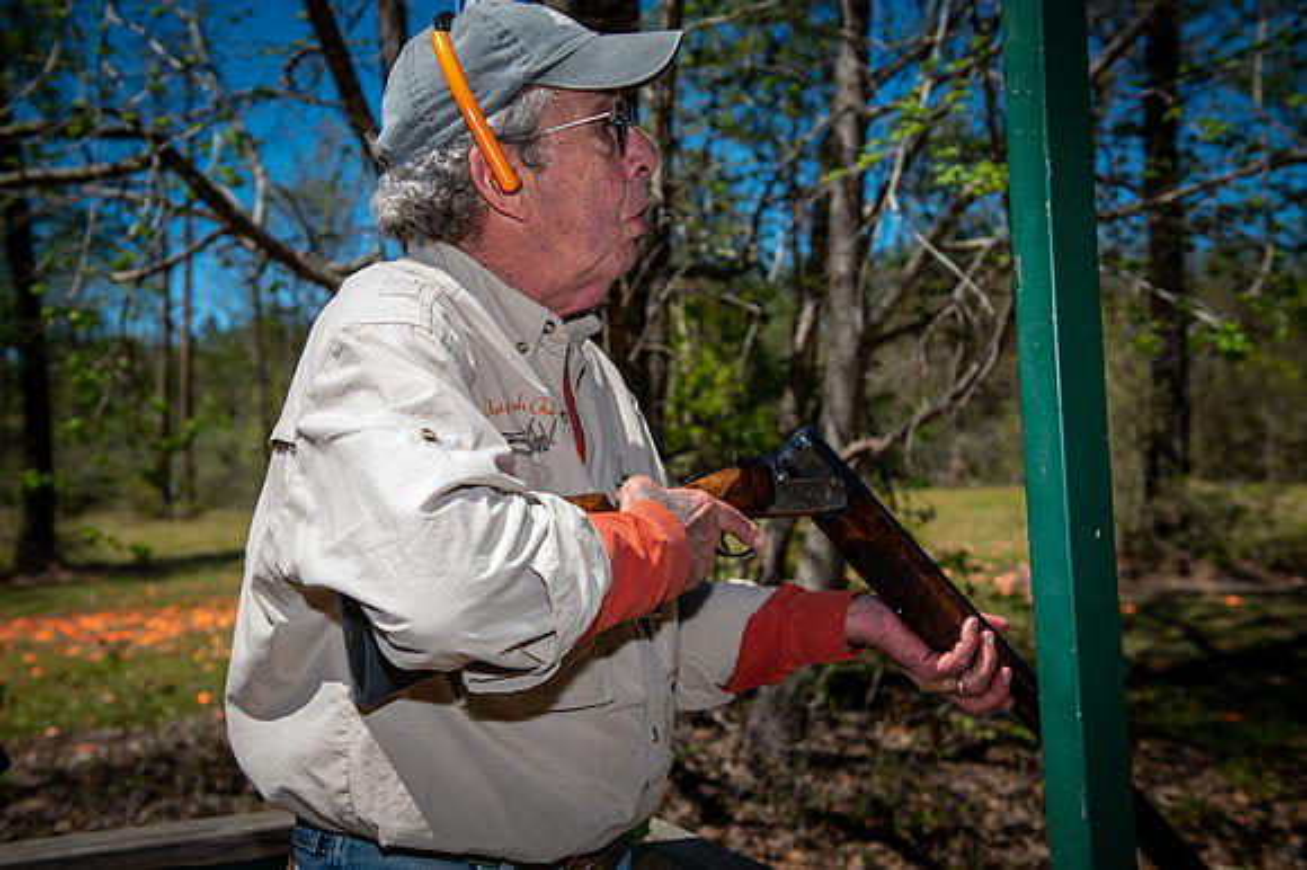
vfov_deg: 30.5
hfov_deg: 44.5
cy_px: 435
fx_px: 1596
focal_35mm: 44
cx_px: 654
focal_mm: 44
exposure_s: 1/250
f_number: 5.6
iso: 50
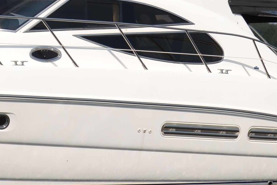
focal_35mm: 183
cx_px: -19
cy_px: 44
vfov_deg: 7.5
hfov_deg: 11.1
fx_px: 1406
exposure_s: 1/400
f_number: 10
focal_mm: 35
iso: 100
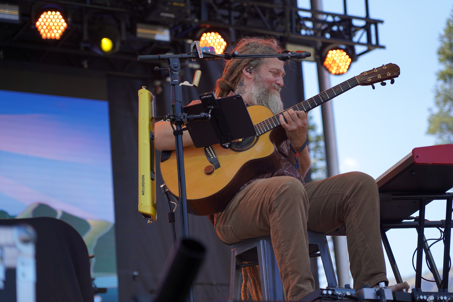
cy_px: 151
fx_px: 1321
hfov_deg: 19.5
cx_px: 226
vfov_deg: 13.0
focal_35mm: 105
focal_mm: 105
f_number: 4
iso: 100
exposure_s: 1/250
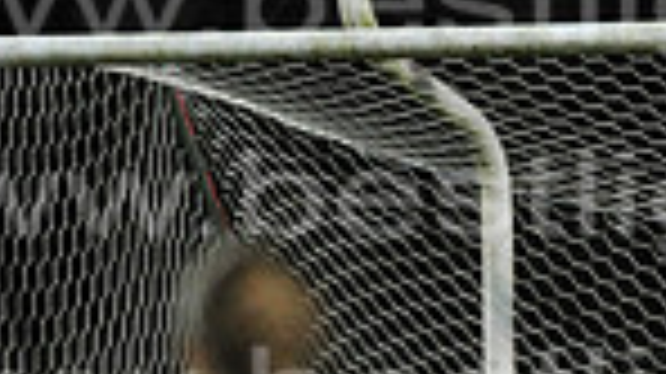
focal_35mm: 1234
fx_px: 21776
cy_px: 500
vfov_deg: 1.0
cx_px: 842
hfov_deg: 1.8
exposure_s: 1/400
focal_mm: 300
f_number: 3.2
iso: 5000
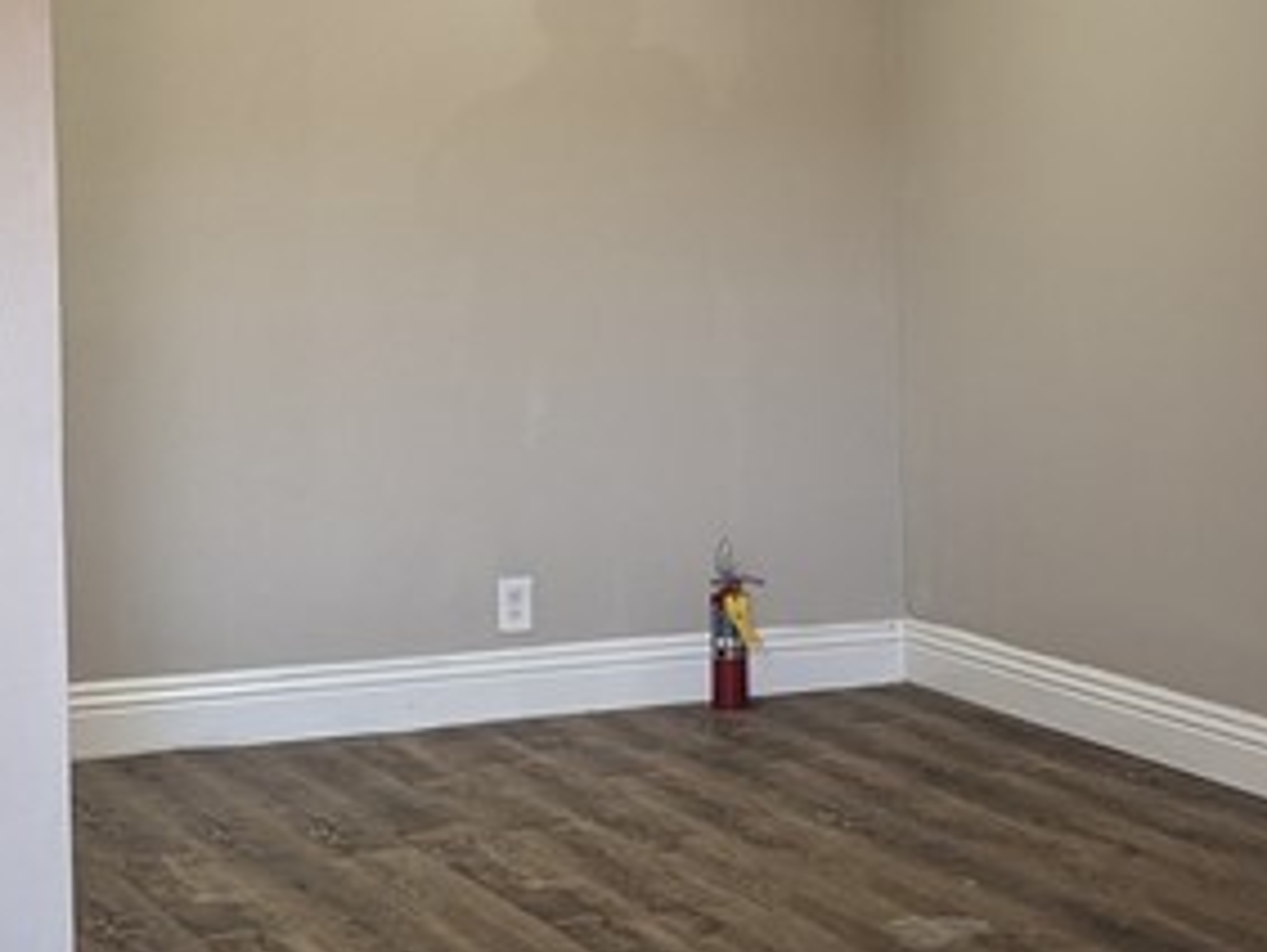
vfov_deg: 17.0
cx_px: 1018
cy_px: 413
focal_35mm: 87
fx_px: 3187
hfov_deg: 22.2
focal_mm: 6.81
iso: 194
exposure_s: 1/88.4
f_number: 1.85
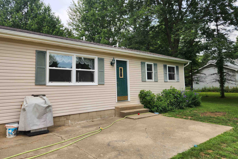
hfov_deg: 69.4
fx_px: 172
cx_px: 118
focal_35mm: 26
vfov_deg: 49.5
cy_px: 71
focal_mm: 5.4
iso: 20
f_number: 1.8
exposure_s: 1/973
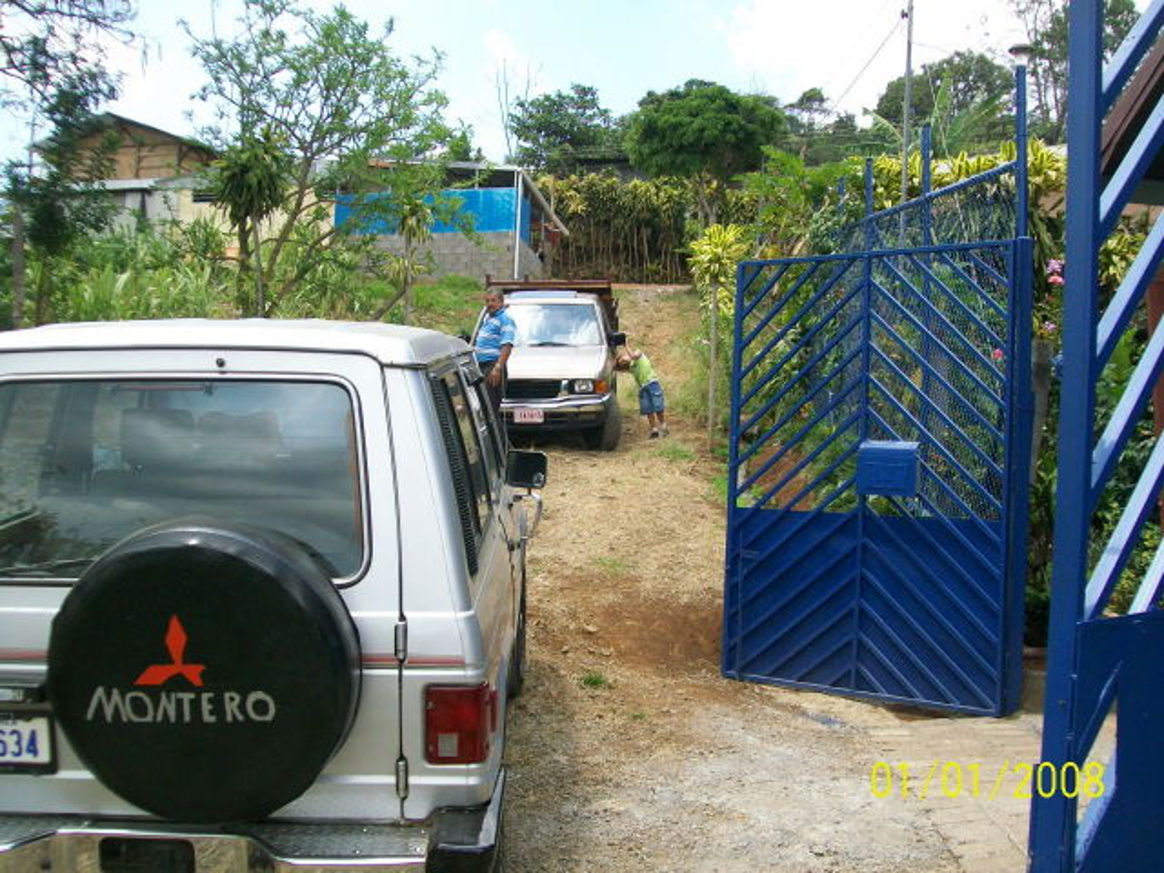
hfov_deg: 51.4
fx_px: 1211
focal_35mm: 36
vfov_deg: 39.7
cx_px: 582
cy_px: 436
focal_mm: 6
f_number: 2.7
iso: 64
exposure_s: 1/500
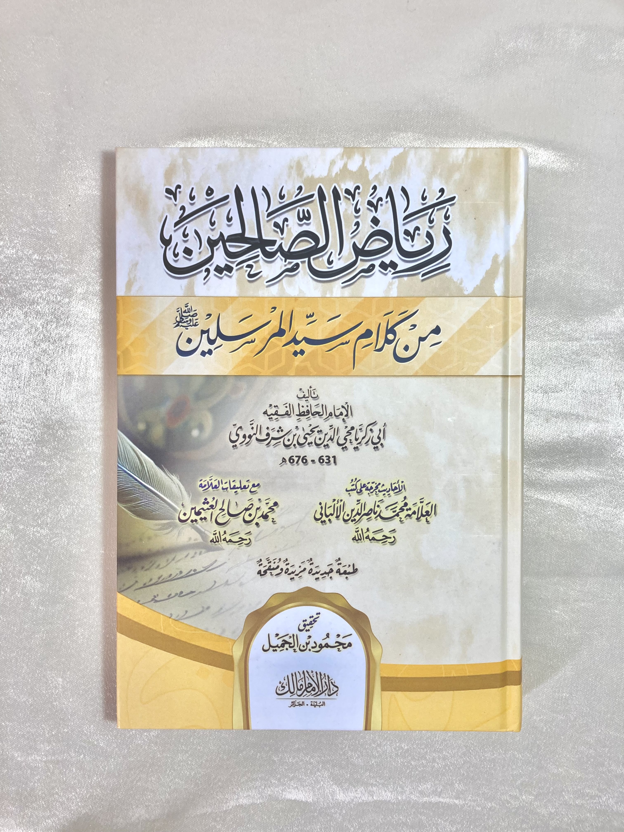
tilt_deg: -88.7
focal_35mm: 28
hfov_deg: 49.7
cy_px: 416
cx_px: 312
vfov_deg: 63.4
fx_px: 673
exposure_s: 1/100
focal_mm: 3.99
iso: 25
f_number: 1.8
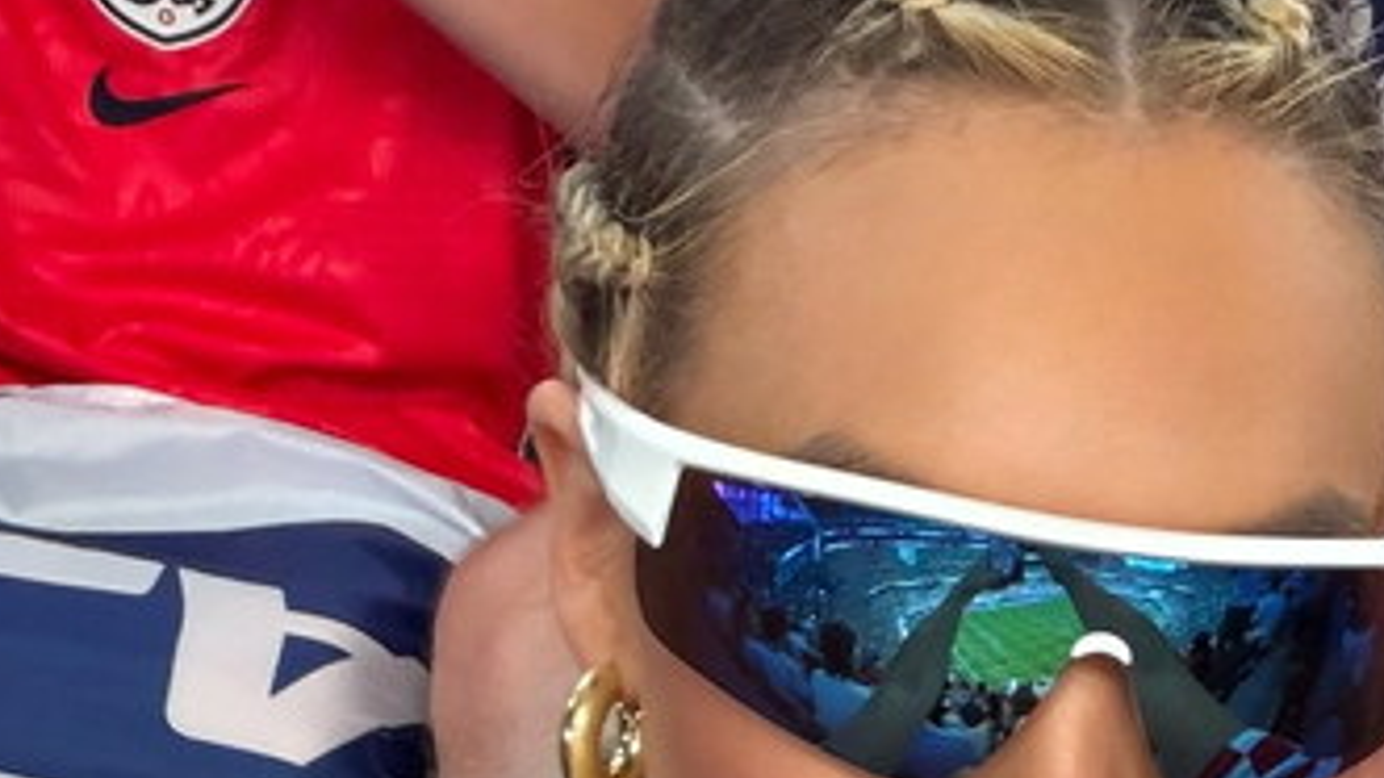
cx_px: 1171
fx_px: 2862
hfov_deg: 26.5
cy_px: 1500
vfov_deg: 13.5
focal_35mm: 78
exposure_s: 1/60
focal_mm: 2.71
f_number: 1.9
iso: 160
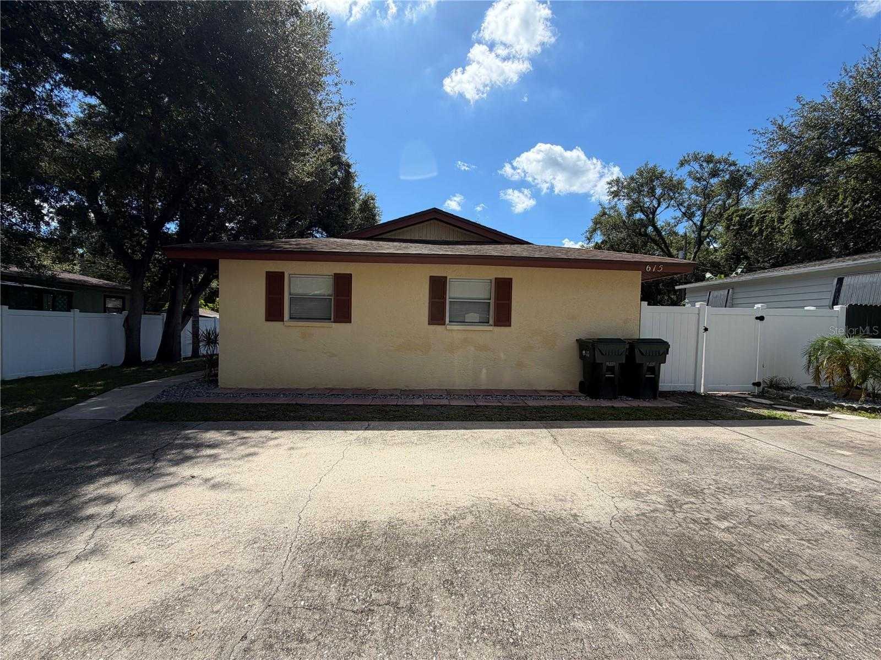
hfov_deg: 102.1
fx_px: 356
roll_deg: -0.2
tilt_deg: -1.2
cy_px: 330
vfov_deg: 85.7
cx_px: 440
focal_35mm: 14
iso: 20
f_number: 2.2
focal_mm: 2.22
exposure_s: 1/853
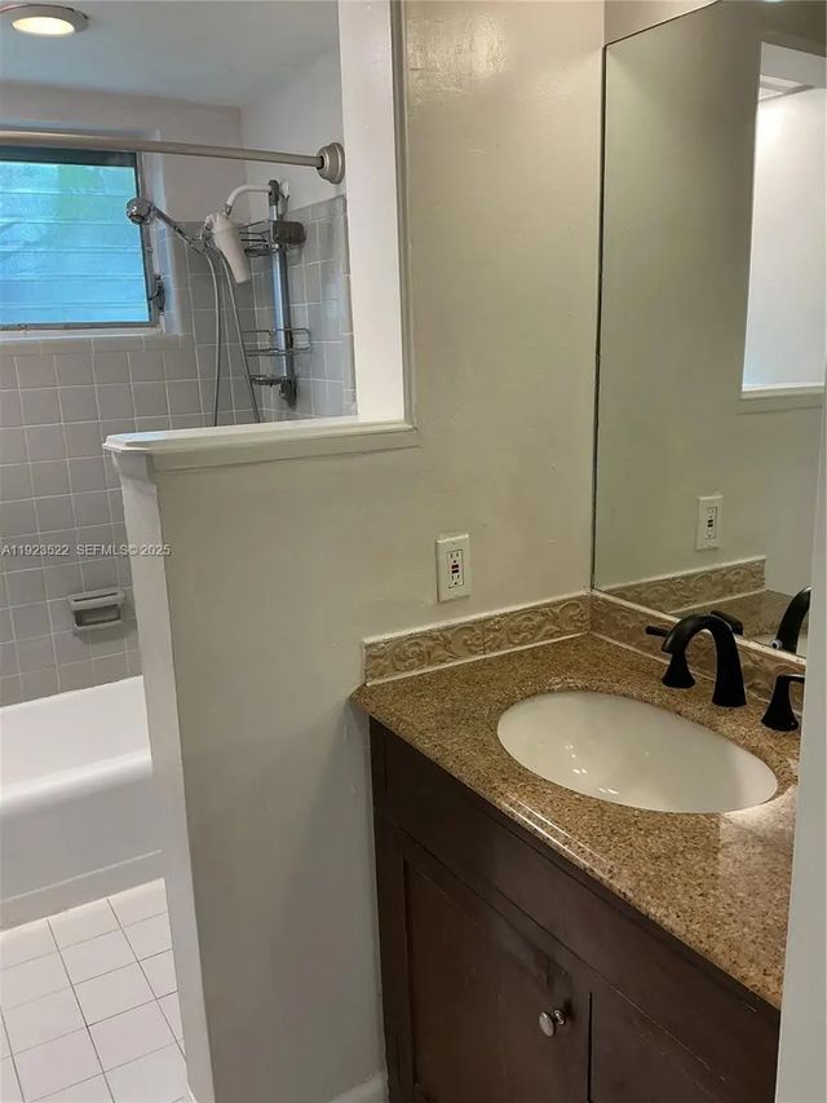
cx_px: 414
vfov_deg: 61.7
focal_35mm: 29
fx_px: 924
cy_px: 552
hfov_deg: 48.2
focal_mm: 3
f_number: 1.8
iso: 50
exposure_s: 1/60
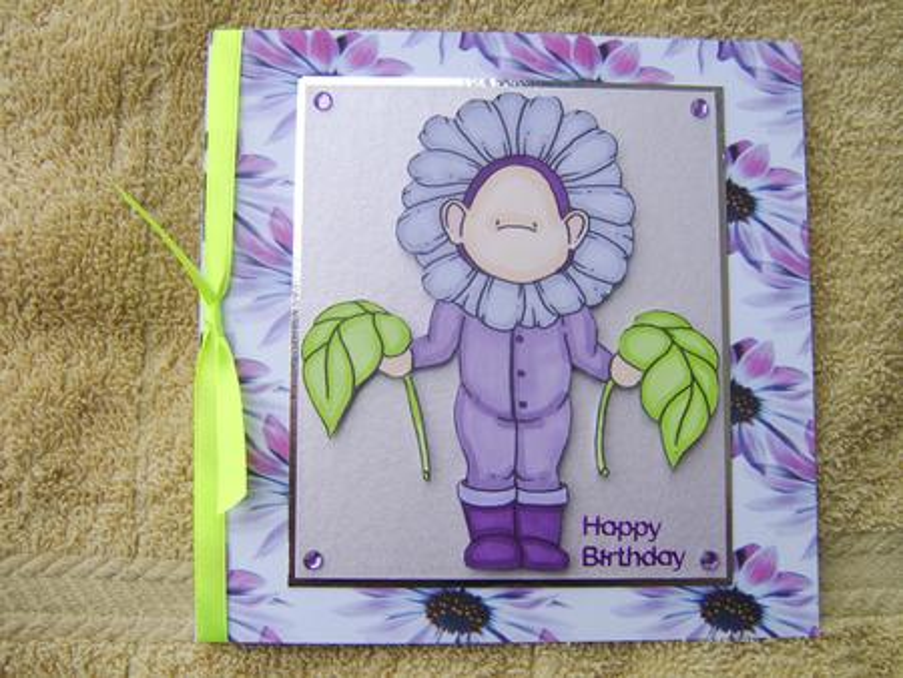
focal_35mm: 31
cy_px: 339
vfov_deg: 45.5
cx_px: 452
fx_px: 809
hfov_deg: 58.3
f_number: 2.7
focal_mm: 8.13
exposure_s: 1/92
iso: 71
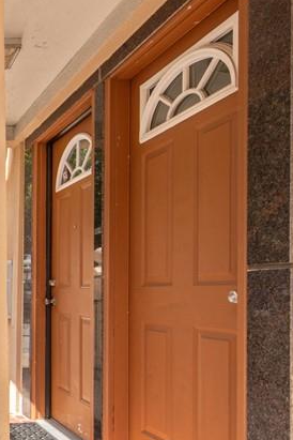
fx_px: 452
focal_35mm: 37
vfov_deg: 51.1
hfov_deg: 27.3
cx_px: -125
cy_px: 288
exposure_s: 1/40
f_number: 22
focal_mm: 14
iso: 400
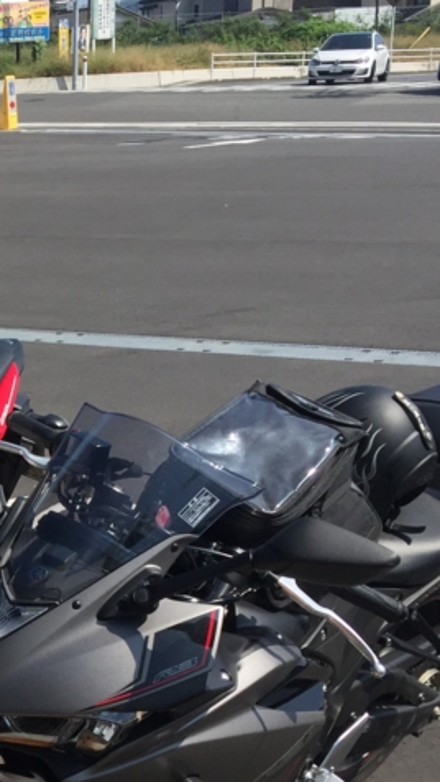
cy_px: 580
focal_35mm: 68
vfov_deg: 30.5
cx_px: -256
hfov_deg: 16.0
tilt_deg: -17.8
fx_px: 1409
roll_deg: +2.2
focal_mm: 4.15
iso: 32
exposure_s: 1/2083
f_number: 2.2
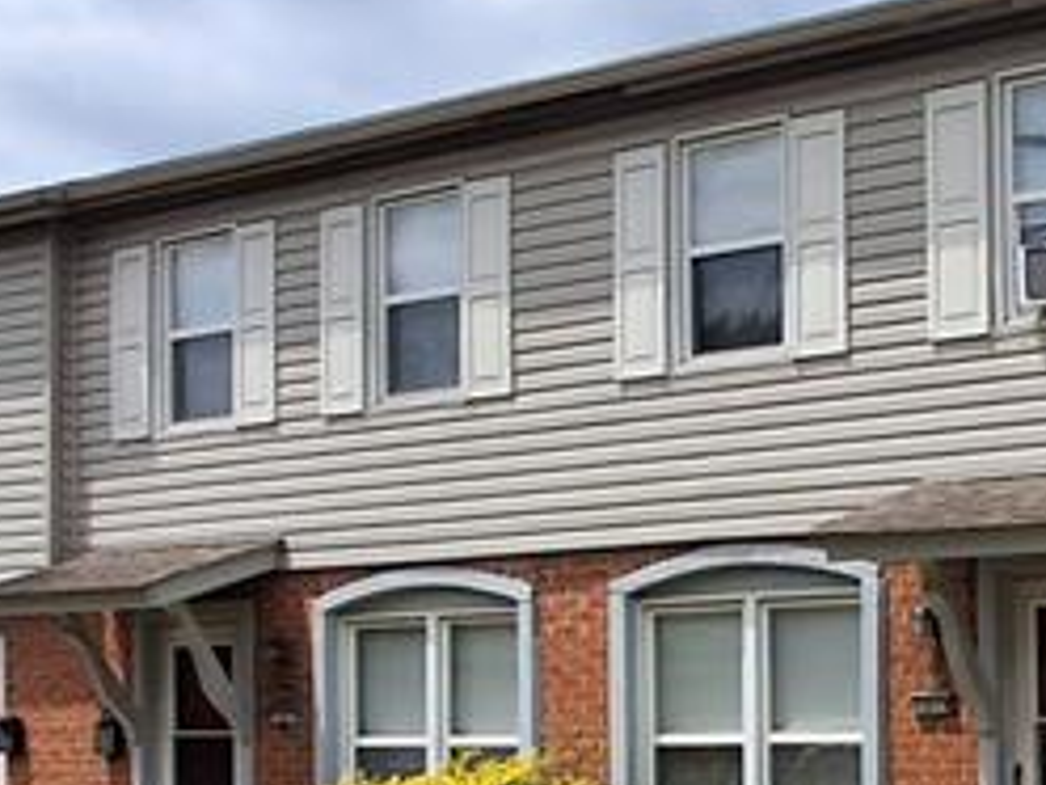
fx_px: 1994
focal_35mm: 66
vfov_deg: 21.6
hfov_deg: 28.1
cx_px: 979
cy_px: 747
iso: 40
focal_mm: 1.64
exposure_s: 1/1658
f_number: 2.2
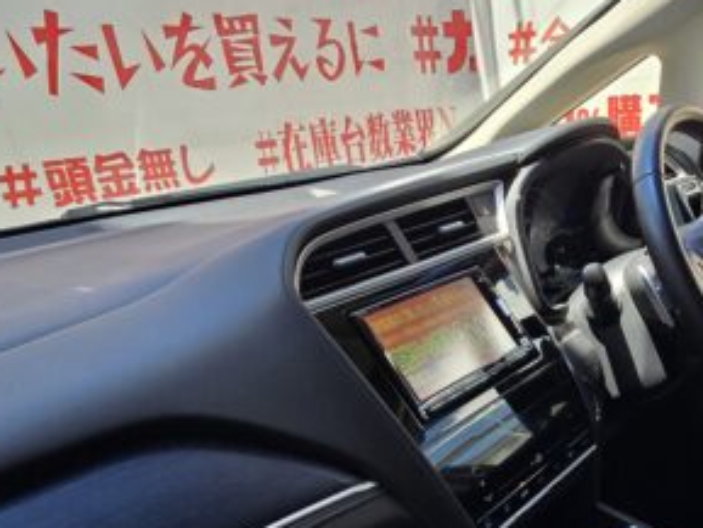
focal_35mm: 36
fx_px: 731
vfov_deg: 37.3
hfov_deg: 48.8
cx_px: 550
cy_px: 470
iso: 50
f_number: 2.2
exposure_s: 1/395
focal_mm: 2.2
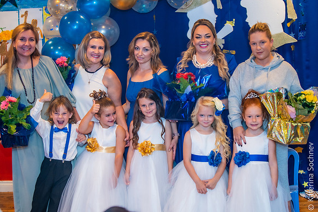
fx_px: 662
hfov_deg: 27.0
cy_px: 100
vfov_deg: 18.2
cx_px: 168
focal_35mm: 75
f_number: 2.8
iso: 1600
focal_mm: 70
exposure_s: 1/125
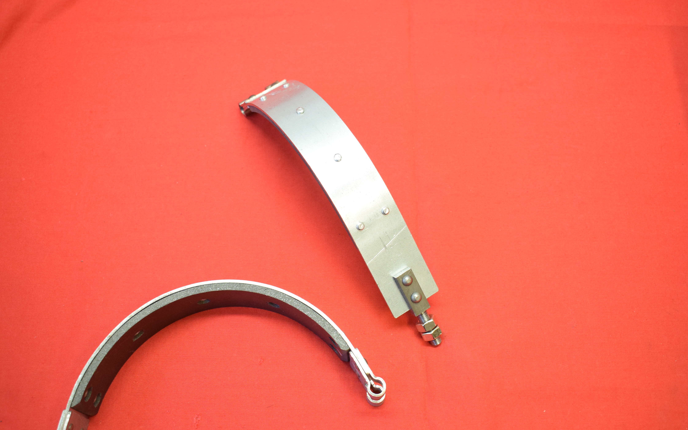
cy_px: 211
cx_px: 345
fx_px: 778
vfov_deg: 30.9
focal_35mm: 42
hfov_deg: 47.7
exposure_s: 1/60
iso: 1250
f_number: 5
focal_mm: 27
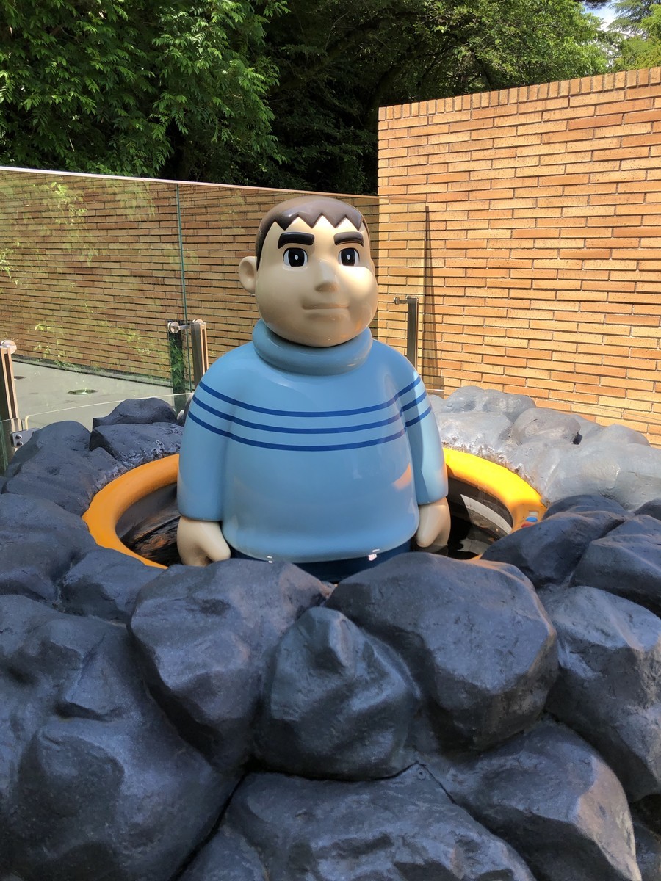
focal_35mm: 28
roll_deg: +0.8
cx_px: 330
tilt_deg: -11.7
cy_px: 440
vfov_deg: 63.4
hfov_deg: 49.7
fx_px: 713
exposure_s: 1/842
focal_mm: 3.99
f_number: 1.8
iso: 20
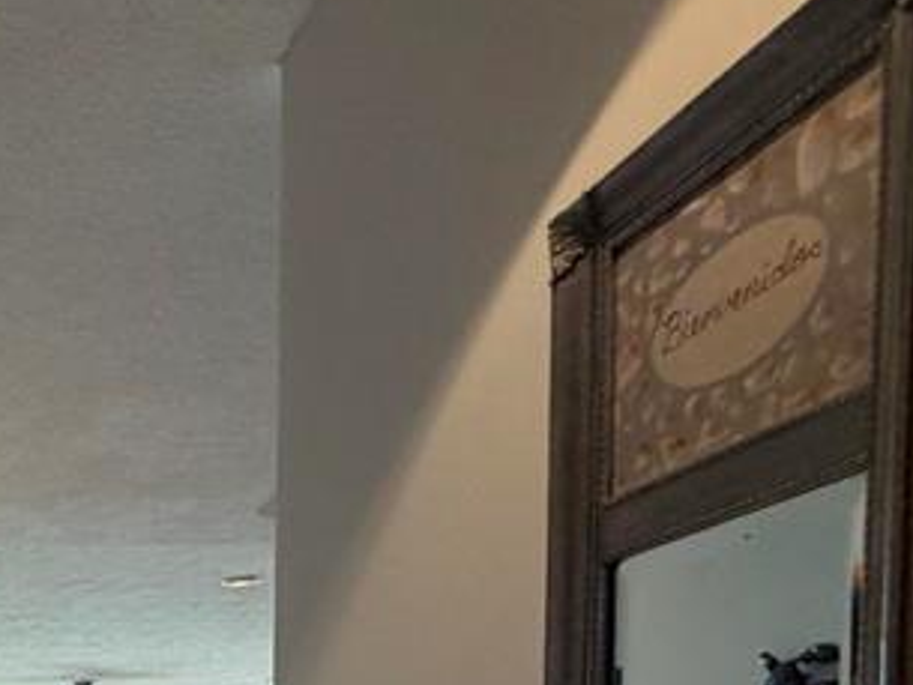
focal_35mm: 47
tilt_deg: -1.9
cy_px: 957
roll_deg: +2.6
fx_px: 1240
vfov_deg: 25.3
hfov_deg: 33.0
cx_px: -186
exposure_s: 1/120
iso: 320
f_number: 2.2
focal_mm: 2.22
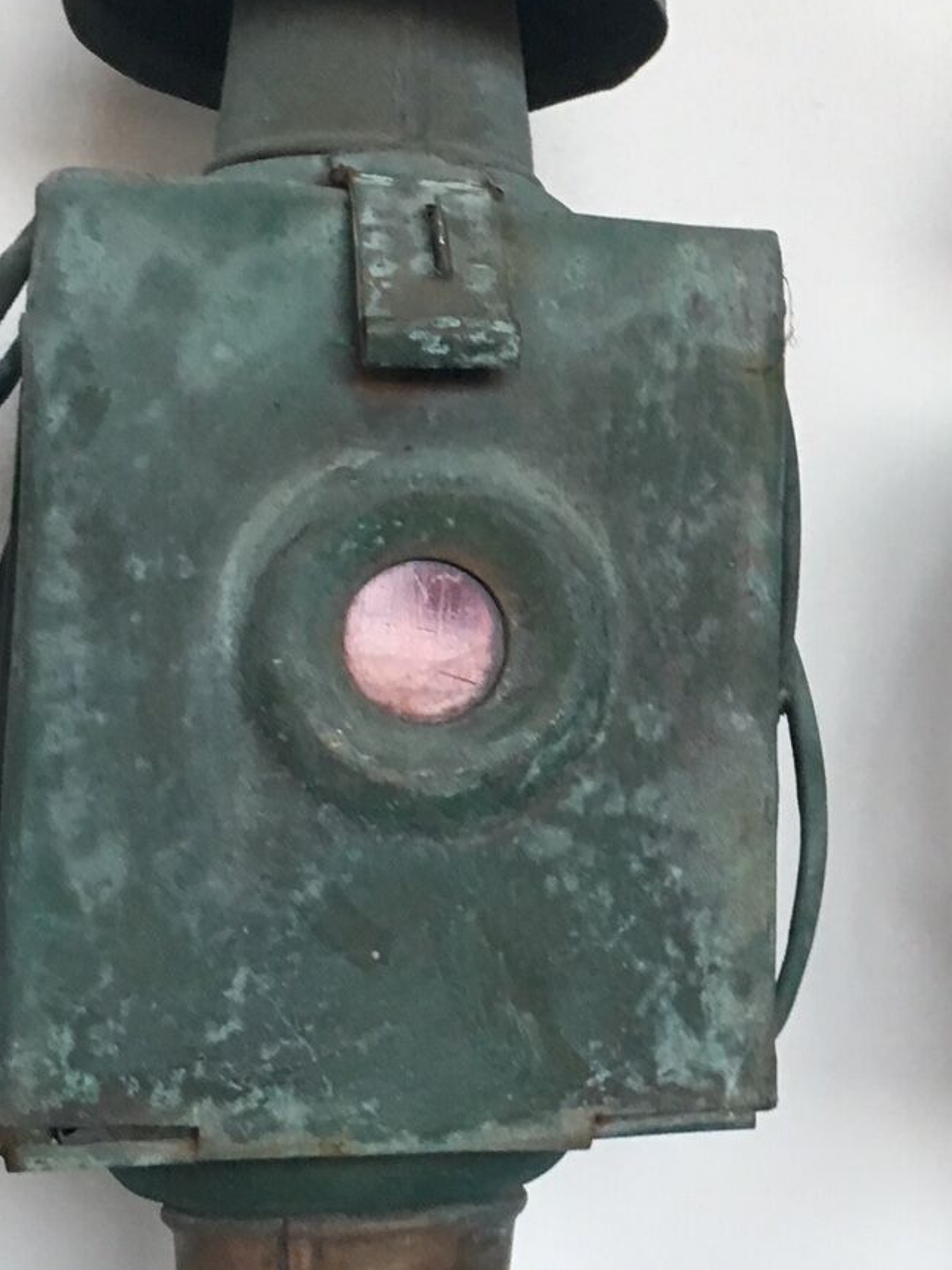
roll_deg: -1.5
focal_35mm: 68
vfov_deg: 28.5
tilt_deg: +1.4
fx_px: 2493
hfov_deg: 21.0
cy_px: 527
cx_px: 914
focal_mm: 4.15
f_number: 2.2
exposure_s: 1/33
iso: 125
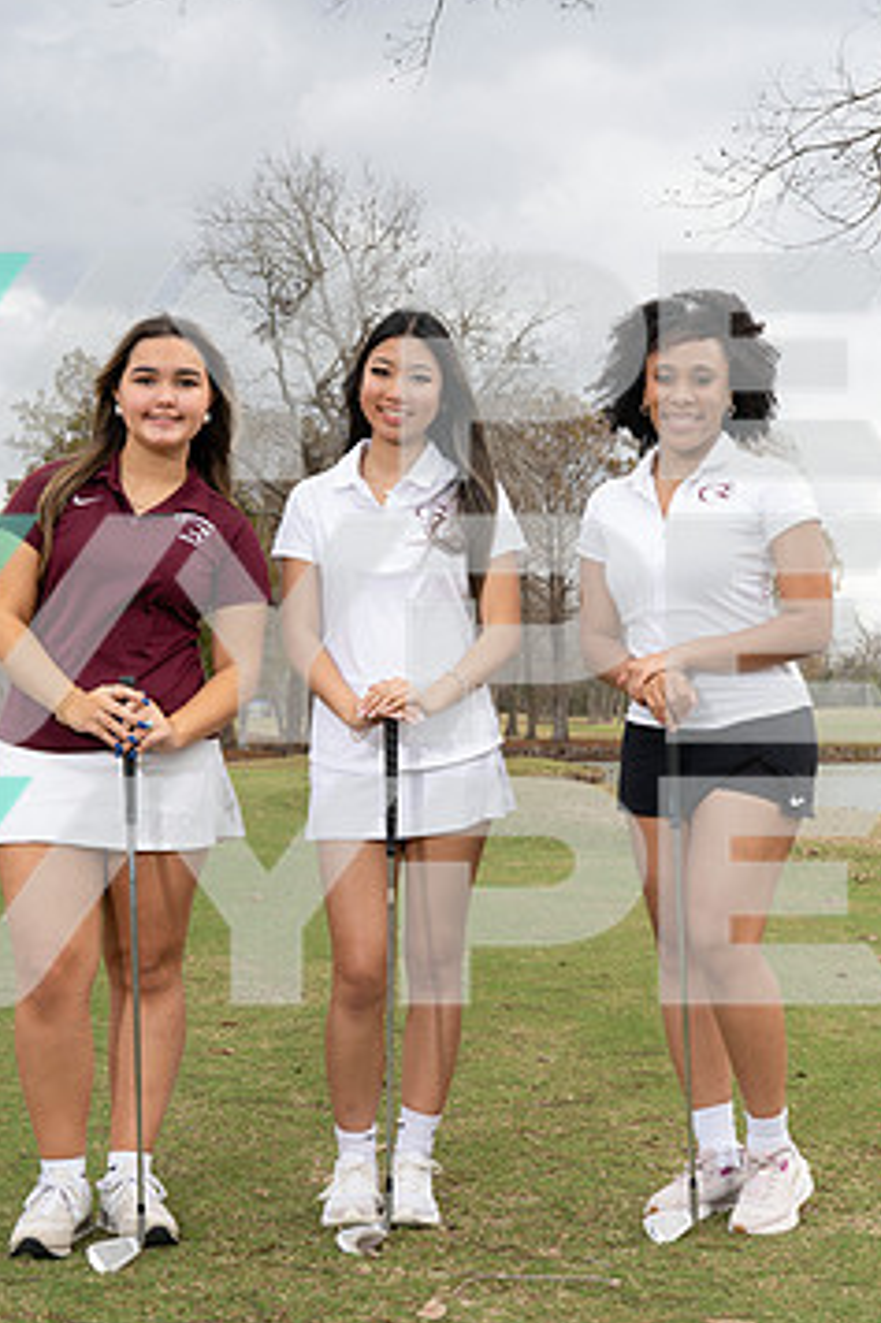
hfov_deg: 21.9
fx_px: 2278
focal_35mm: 62
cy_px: 632
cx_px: 364
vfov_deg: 32.4
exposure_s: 1/250
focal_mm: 49
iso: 400
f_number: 11
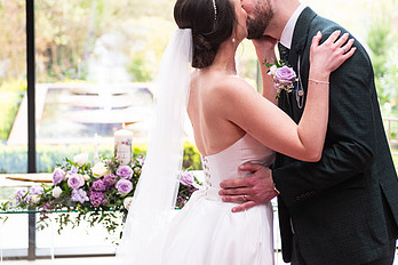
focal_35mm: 100
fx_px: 1105
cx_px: 218
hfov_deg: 20.4
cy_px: 102
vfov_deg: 13.7
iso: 500
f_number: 3.5
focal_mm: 60
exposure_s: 1/200
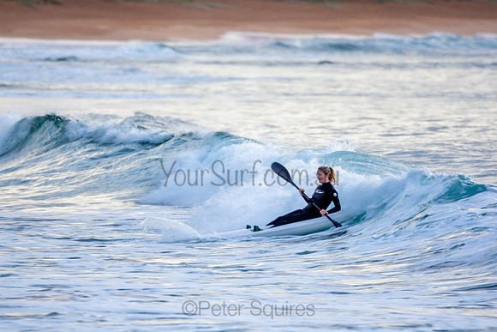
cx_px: 248
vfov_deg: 1.8
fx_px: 10356
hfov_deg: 2.7
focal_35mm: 750
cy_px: 166
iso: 140
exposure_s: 1/50
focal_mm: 500
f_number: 5.6
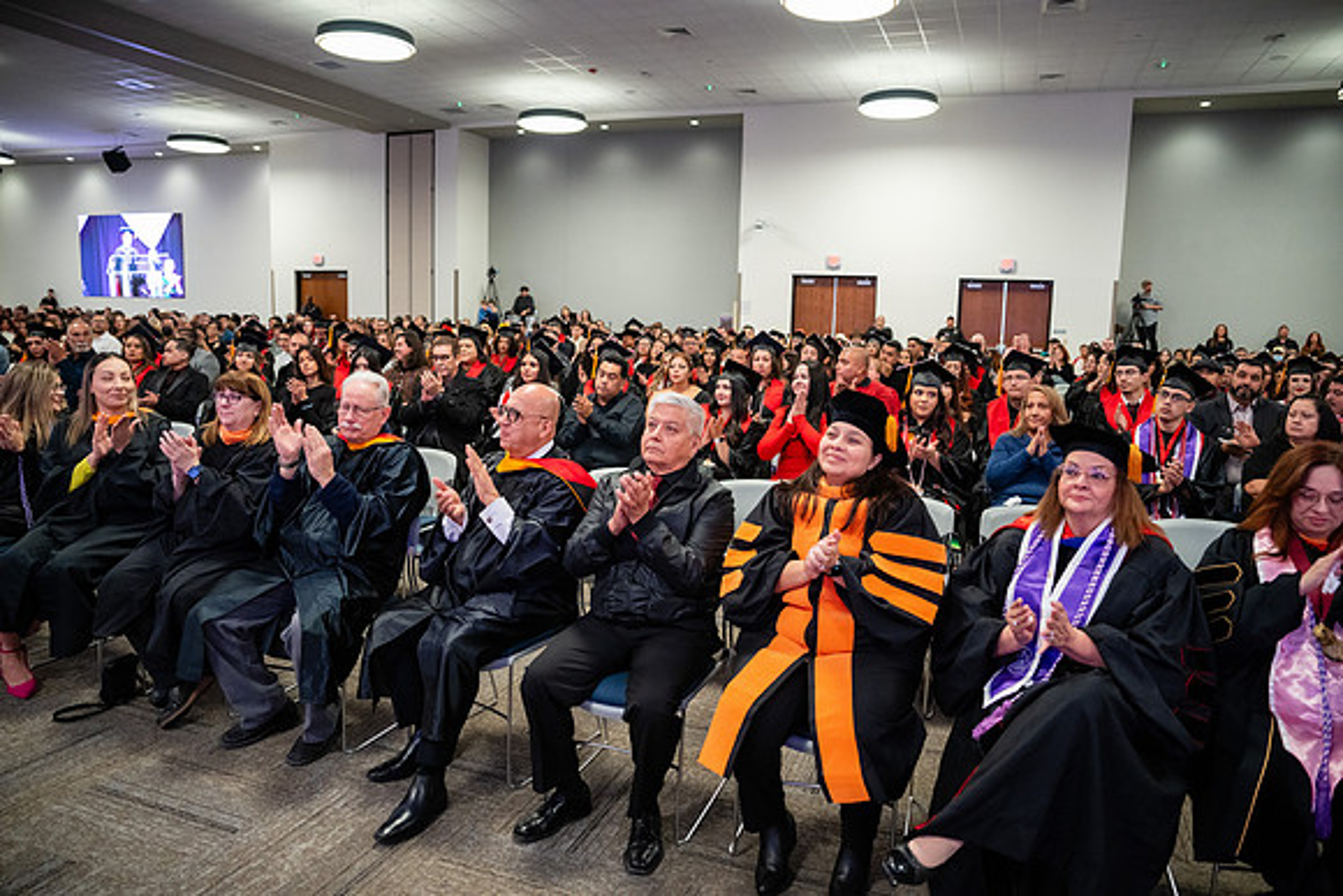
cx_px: 672
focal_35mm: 24
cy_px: 448
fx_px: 896
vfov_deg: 53.2
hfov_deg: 73.7
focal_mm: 24
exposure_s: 1/200
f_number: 2.8
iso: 3200
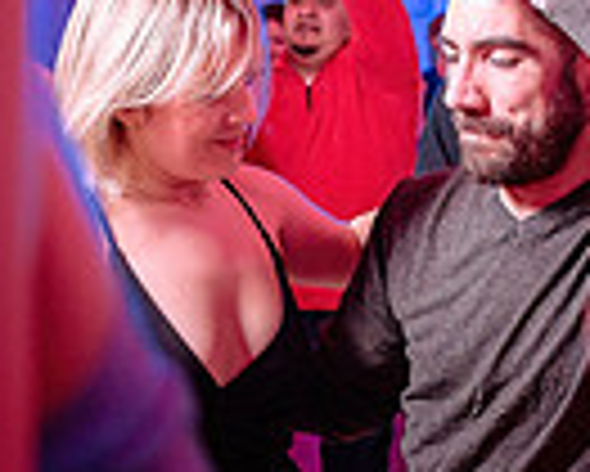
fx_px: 2412
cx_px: 233
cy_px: 182
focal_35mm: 138
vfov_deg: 11.2
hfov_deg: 13.9
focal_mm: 29
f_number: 3.5
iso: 800
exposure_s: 1/60
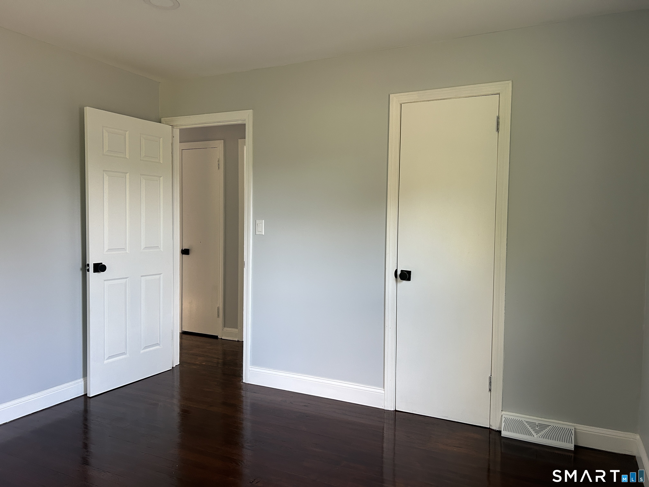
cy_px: 244
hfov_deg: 67.3
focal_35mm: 26
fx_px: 487
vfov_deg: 53.1
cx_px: 324
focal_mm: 5.7
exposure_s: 1/95
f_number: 1.5
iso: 125
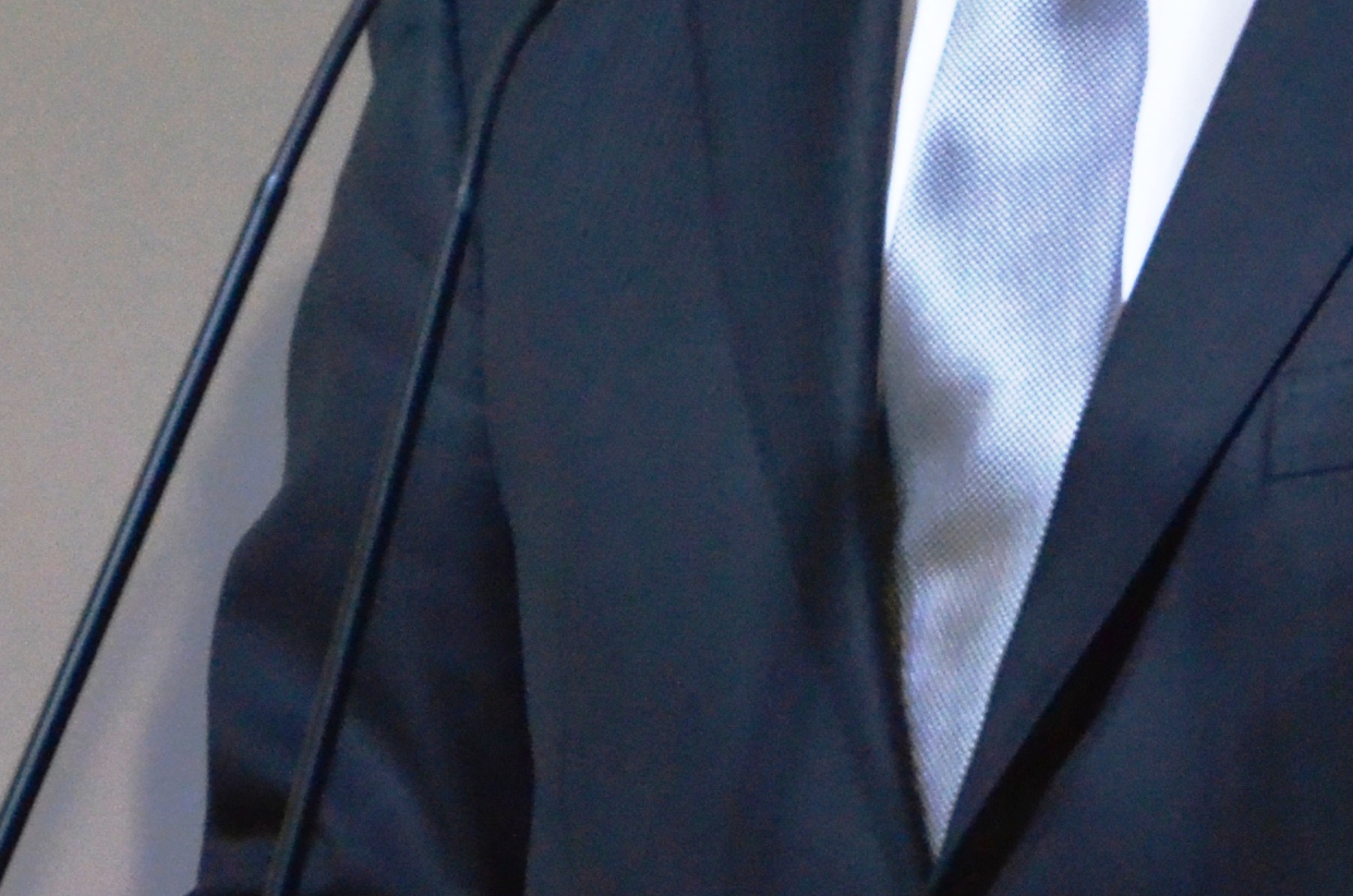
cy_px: 286
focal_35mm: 1310
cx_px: 1123
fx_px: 49133
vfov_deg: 1.0
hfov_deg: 1.6
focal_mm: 220
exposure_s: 1/400
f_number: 6.3
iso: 3200
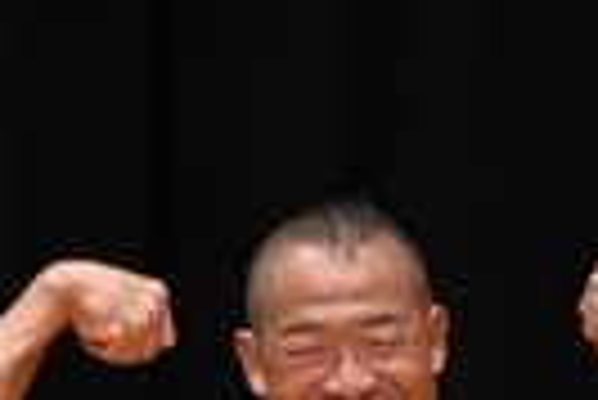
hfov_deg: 1.3
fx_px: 26074
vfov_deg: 0.9
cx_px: 411
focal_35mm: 1568
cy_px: 1074
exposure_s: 1/400
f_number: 5.6
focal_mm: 180
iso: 3200
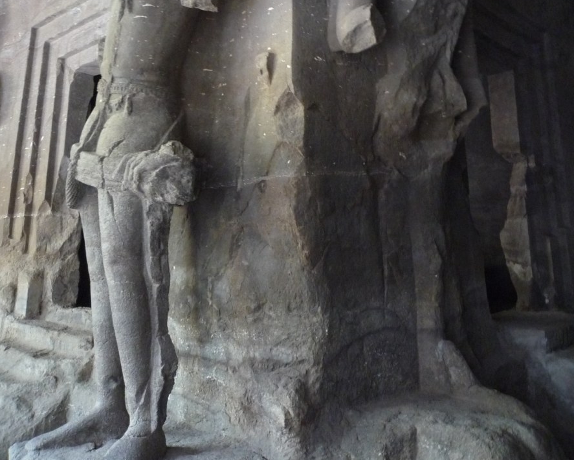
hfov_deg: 54.2
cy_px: 126
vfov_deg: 43.4
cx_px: 285
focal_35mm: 33
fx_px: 561
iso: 400
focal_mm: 4.4
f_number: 2.8
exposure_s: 1/4
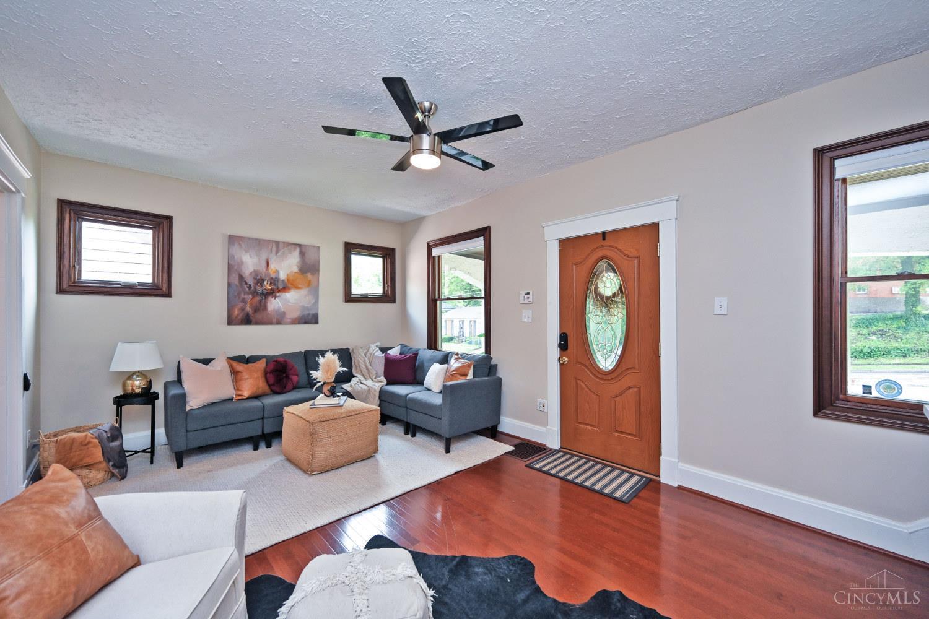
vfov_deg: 81.2
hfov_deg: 104.3
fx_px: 361
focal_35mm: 14
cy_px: 310
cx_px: 464
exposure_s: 1/60
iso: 320
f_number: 4
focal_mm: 14
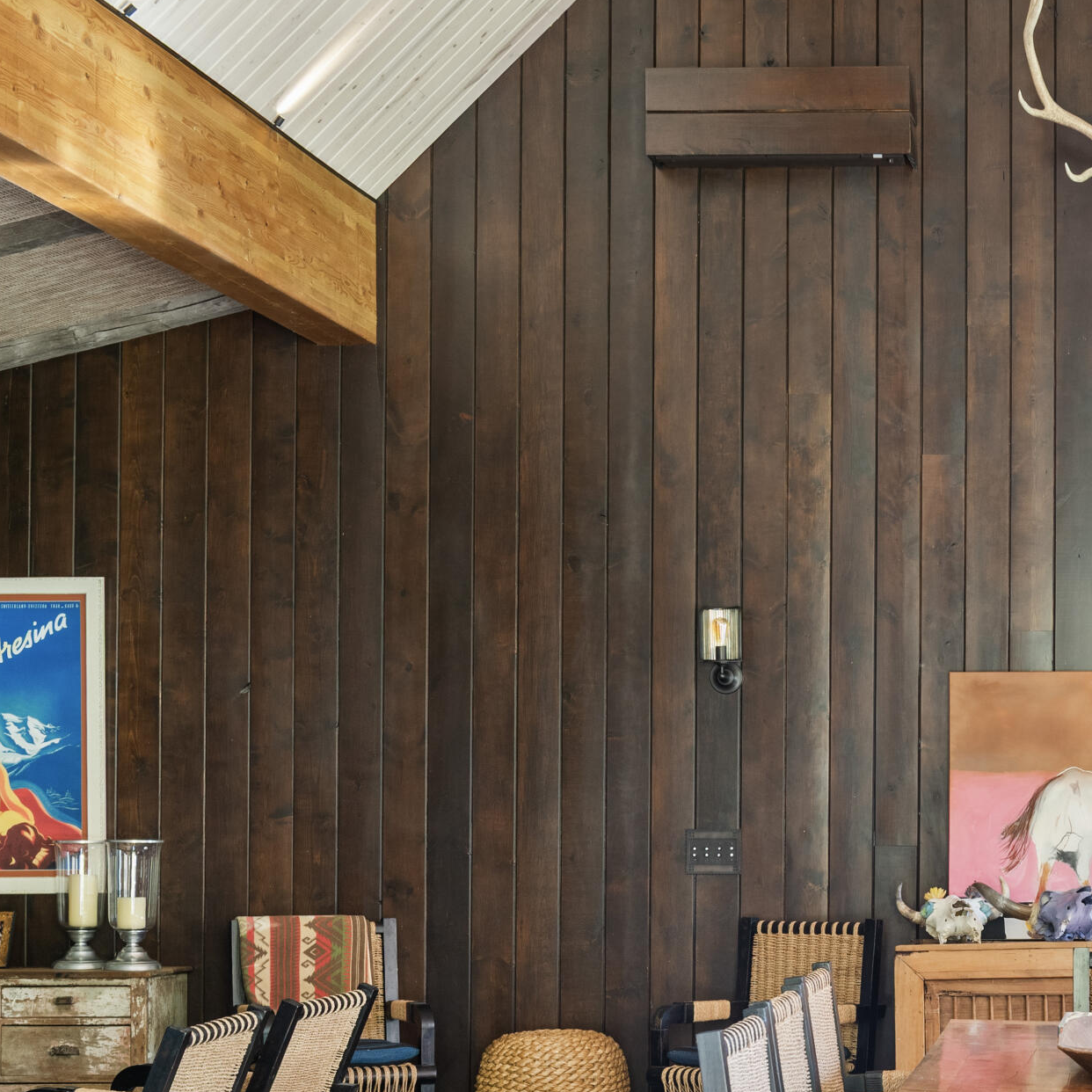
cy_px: 792
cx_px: 1159
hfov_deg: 21.2
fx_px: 2784
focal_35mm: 78
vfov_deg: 22.0
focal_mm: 38
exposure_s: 1/5
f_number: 7.1
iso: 400
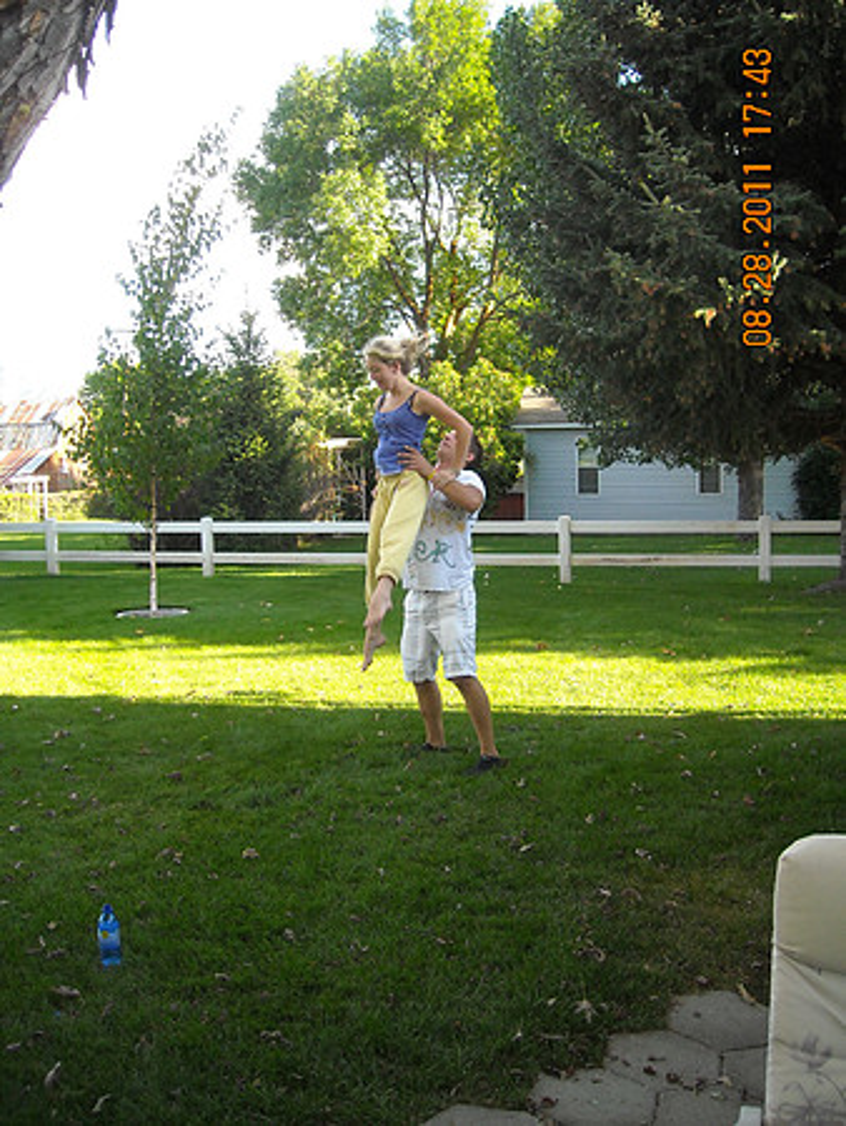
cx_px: 423
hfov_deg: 40.7
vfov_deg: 52.6
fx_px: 1139
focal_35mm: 35
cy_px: 563
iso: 168
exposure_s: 1/250
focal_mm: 5.7
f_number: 2.8
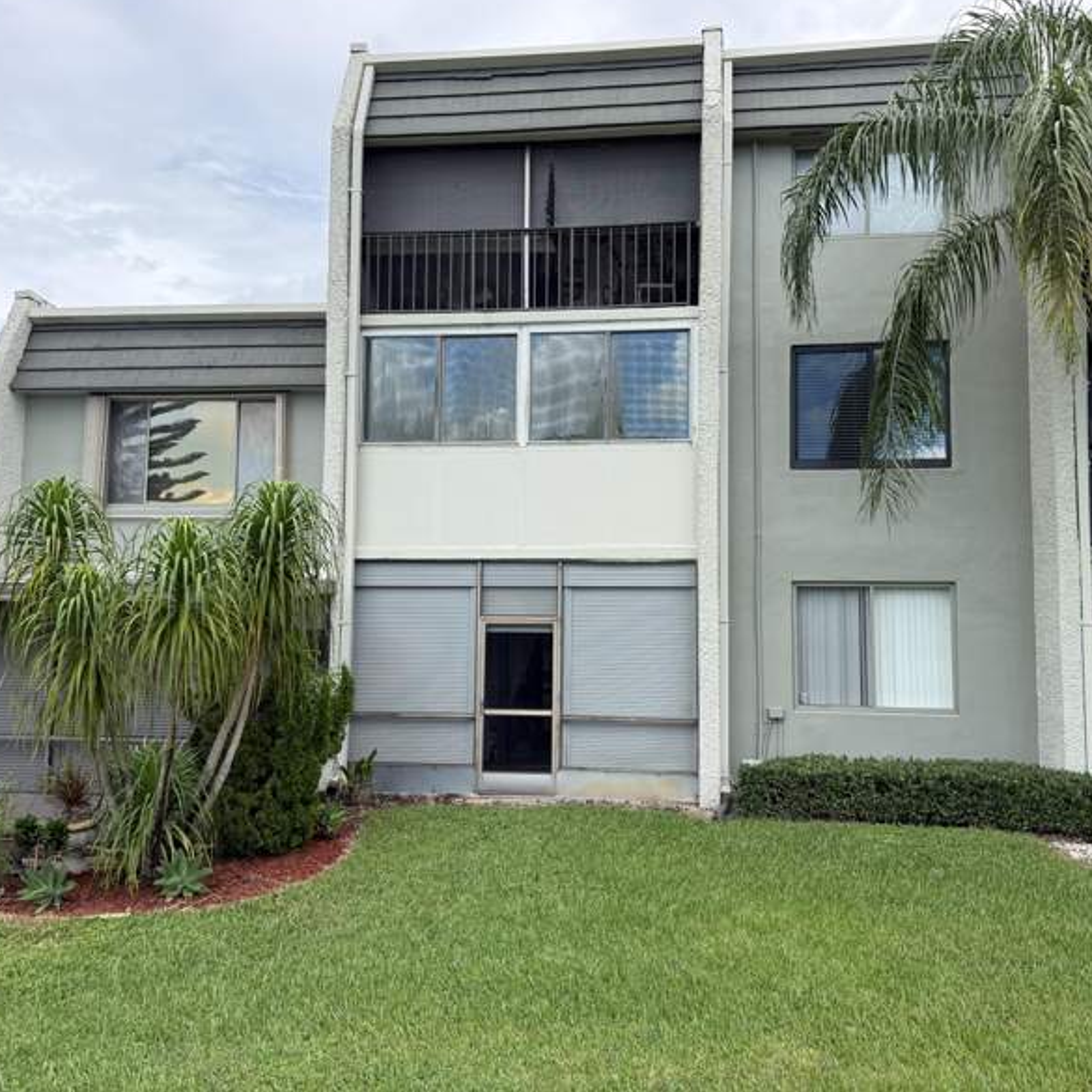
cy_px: 534
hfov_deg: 55.6
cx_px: 571
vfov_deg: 55.6
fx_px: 1035
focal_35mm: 29
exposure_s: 1/2611
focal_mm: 6.76
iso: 100
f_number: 1.78
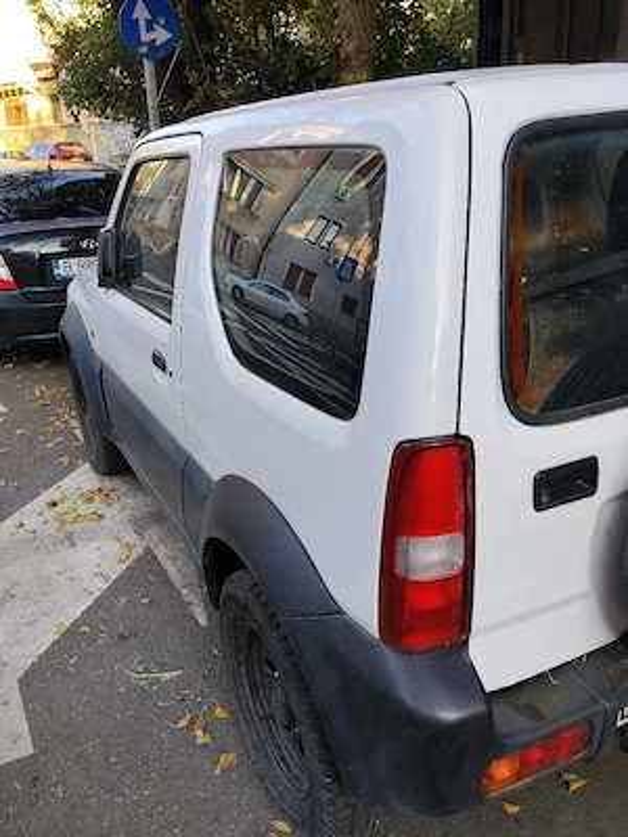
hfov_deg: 48.2
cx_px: 314
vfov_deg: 61.7
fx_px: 701
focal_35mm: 29
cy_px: 418
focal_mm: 4.22
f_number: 1.8
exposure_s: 1/175
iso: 50
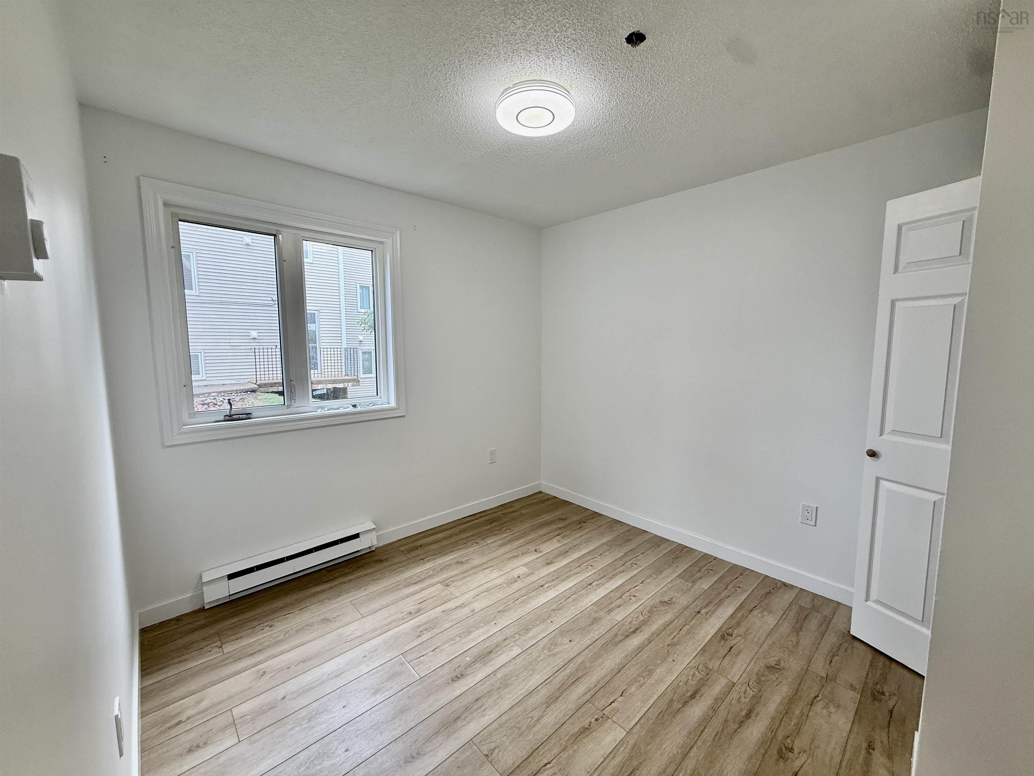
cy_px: 388
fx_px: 418
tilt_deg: -5.8
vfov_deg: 85.7
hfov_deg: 102.1
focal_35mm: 14
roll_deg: +0.1
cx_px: 517
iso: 100
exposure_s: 1/120
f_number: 2.2
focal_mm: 2.22
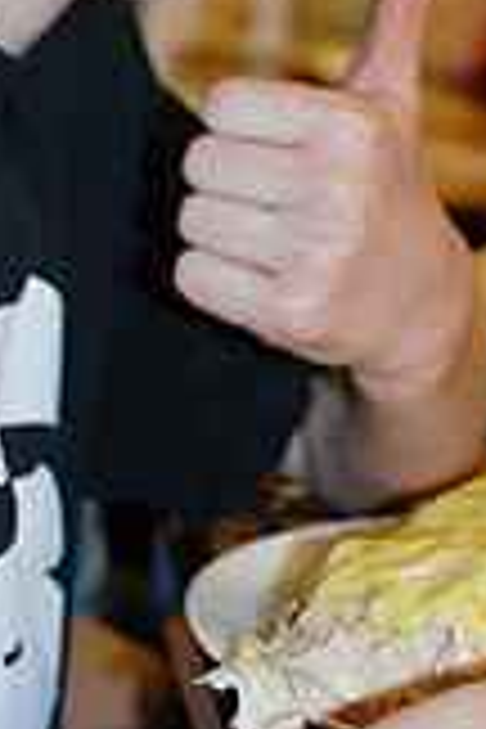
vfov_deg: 16.1
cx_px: 430
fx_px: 2531
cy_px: 45
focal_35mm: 125
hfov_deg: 10.9
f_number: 3.5
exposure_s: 1/50
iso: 400
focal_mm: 30
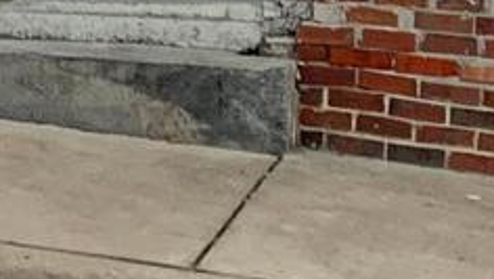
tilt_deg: +10.2
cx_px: 297
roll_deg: +0.5
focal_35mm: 173
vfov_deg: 6.2
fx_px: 2267
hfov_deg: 12.4
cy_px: -696
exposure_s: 1/121
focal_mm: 4.25
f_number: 1.8
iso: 100
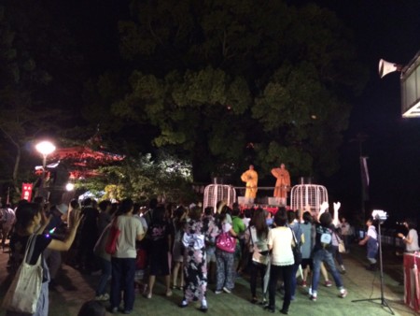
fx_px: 364
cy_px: 158
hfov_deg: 59.9
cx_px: 210
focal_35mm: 30
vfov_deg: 46.8
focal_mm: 4.12
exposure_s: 1/15
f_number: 2.2
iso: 400
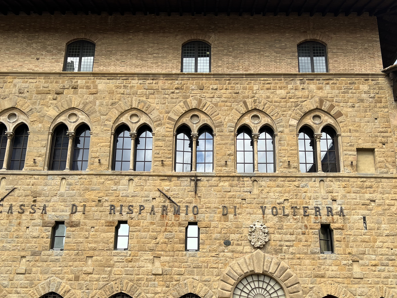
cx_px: 200
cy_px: 194
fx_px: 436
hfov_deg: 49.0
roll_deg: -1.0
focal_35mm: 38
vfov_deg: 37.4
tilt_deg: +17.4
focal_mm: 5.7
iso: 50
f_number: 1.5
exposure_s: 1/1779
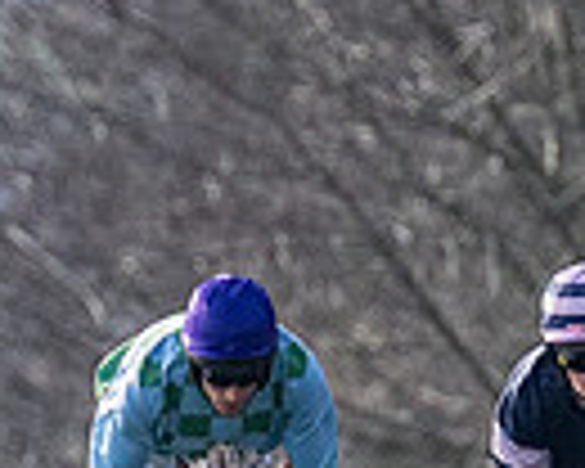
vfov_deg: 0.5
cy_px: 1061
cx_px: 1178
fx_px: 54417
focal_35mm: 3143
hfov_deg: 0.6
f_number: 4
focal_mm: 260
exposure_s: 1/2500
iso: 400
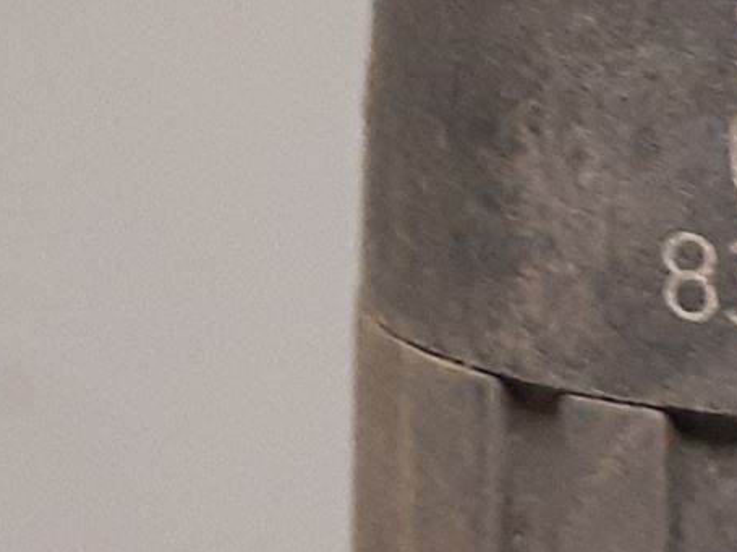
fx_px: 2490
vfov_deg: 12.0
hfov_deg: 16.8
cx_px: 526
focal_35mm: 117
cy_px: -298
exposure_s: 1/50
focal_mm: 3.93
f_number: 1.7
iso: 320
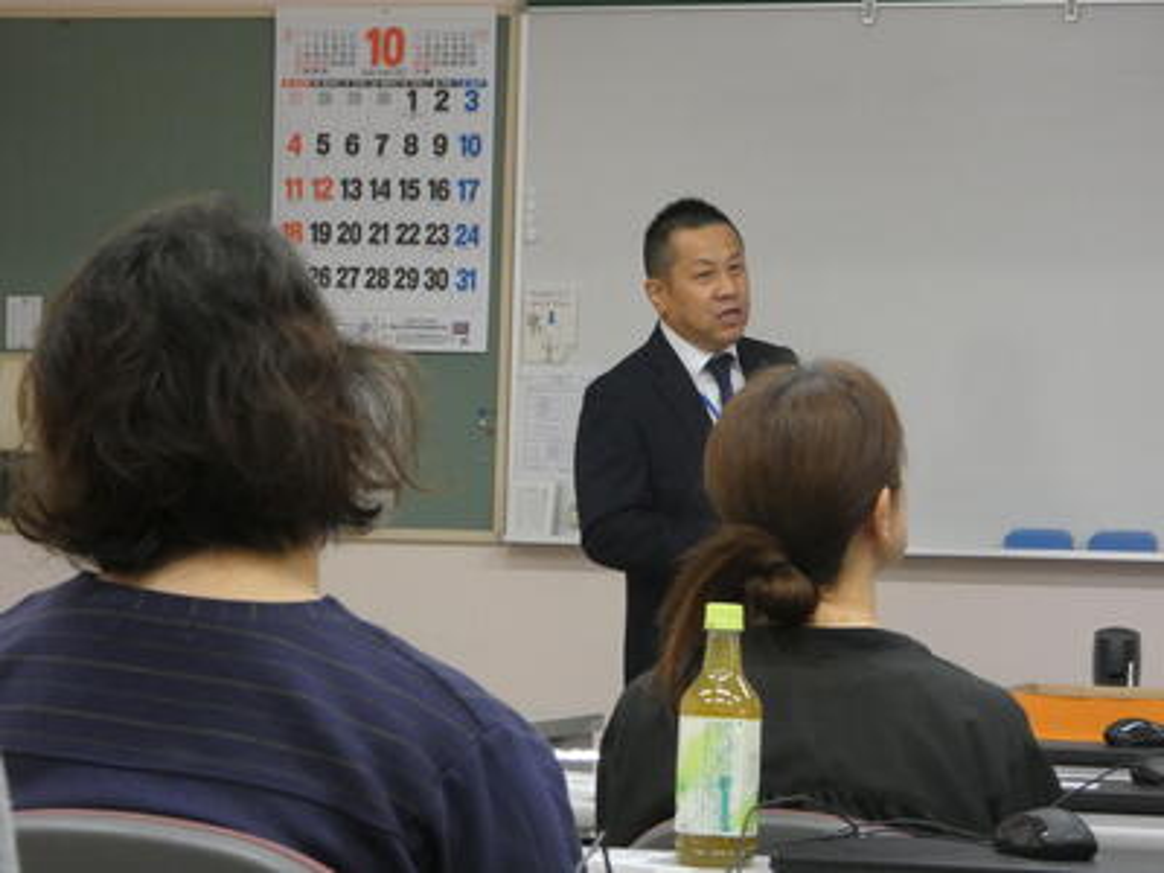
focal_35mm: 112
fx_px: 3766
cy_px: 436
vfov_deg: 13.2
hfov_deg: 17.6
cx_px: 582
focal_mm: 20.1
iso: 800
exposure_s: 1/80
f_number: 5
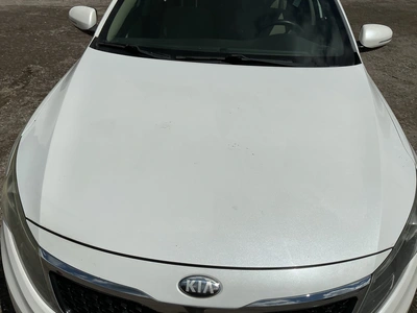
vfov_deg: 49.7
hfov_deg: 63.4
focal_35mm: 28
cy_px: 156
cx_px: 208
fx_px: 337
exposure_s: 1/12658
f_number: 1.8
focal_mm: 3
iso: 25
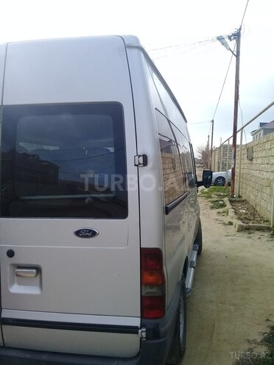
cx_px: 137
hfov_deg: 45.4
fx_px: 327
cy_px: 182
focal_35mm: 31
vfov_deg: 58.4
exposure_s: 1/602
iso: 50
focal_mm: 3.3
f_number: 2.2
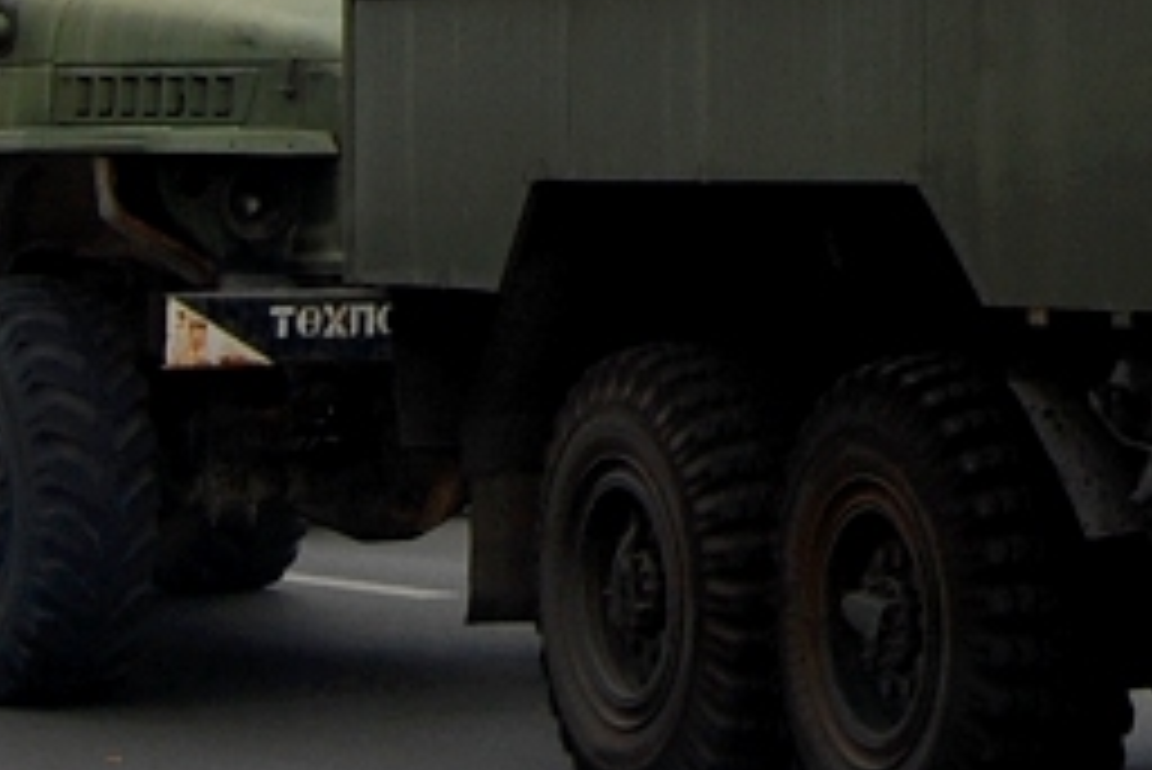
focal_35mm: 140
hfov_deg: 14.3
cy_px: -675
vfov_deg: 9.3
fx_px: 4482
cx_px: 1276
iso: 100
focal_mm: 20
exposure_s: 1/160
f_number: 6.3
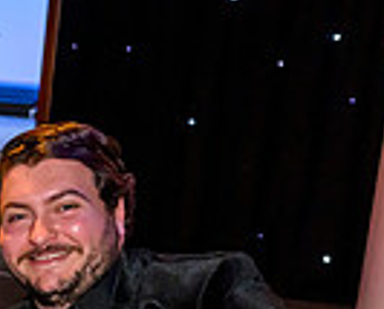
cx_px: -376
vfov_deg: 10.4
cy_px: 481
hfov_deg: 12.0
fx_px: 1629
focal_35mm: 143
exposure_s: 1/160
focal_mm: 35
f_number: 4
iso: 4000
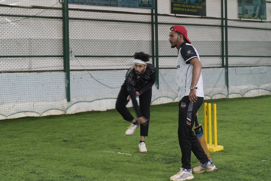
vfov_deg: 17.3
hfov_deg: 25.6
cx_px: 106
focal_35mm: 79
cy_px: 74
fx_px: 595
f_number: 5.6
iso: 3200
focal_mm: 36
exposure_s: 1/200
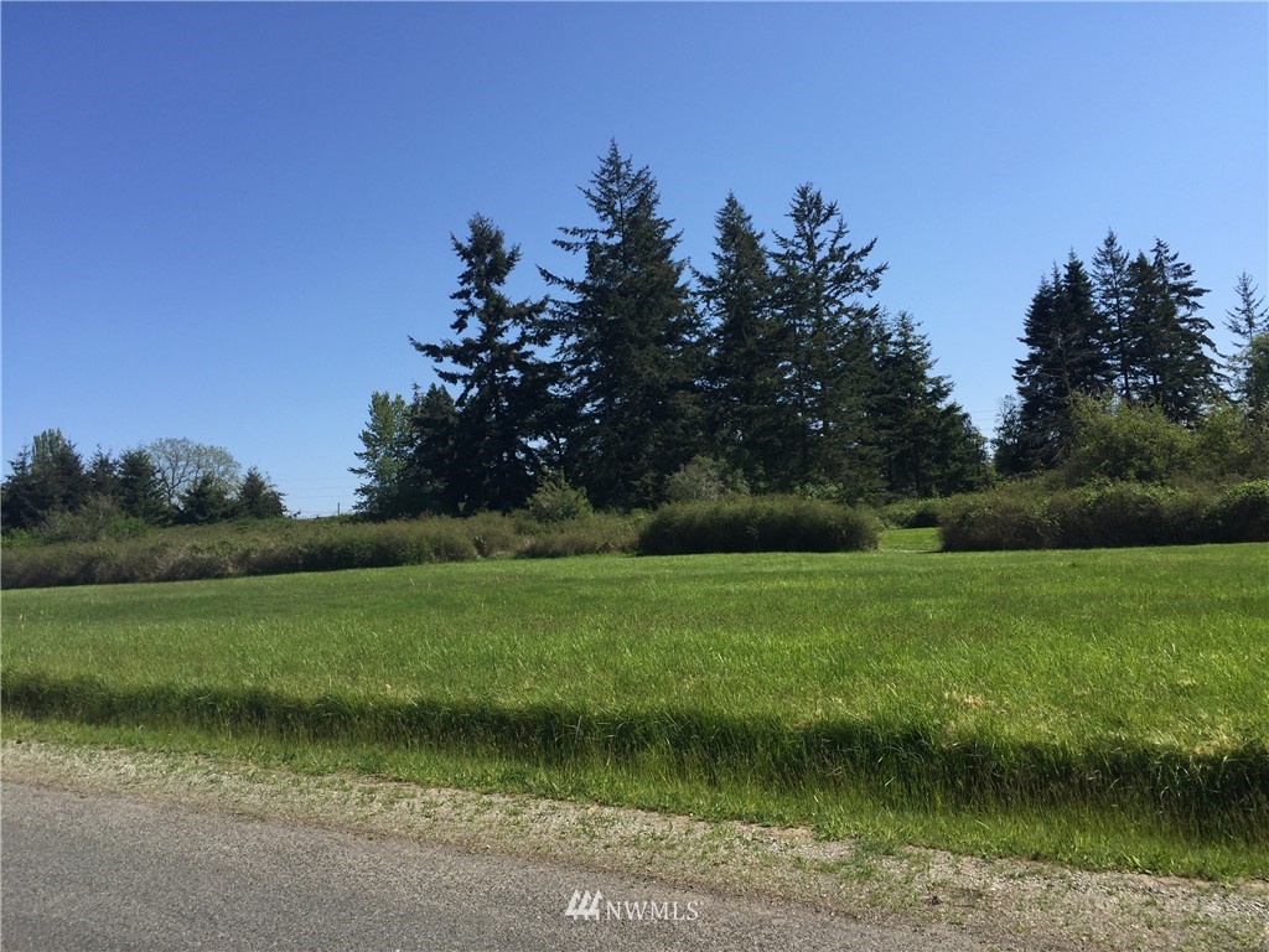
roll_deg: +4.2
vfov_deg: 48.2
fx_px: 1063
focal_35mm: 29
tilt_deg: +4.0
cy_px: 476
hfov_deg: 61.7
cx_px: 634
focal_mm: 4.15
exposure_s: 1/1464
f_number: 2.2
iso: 32
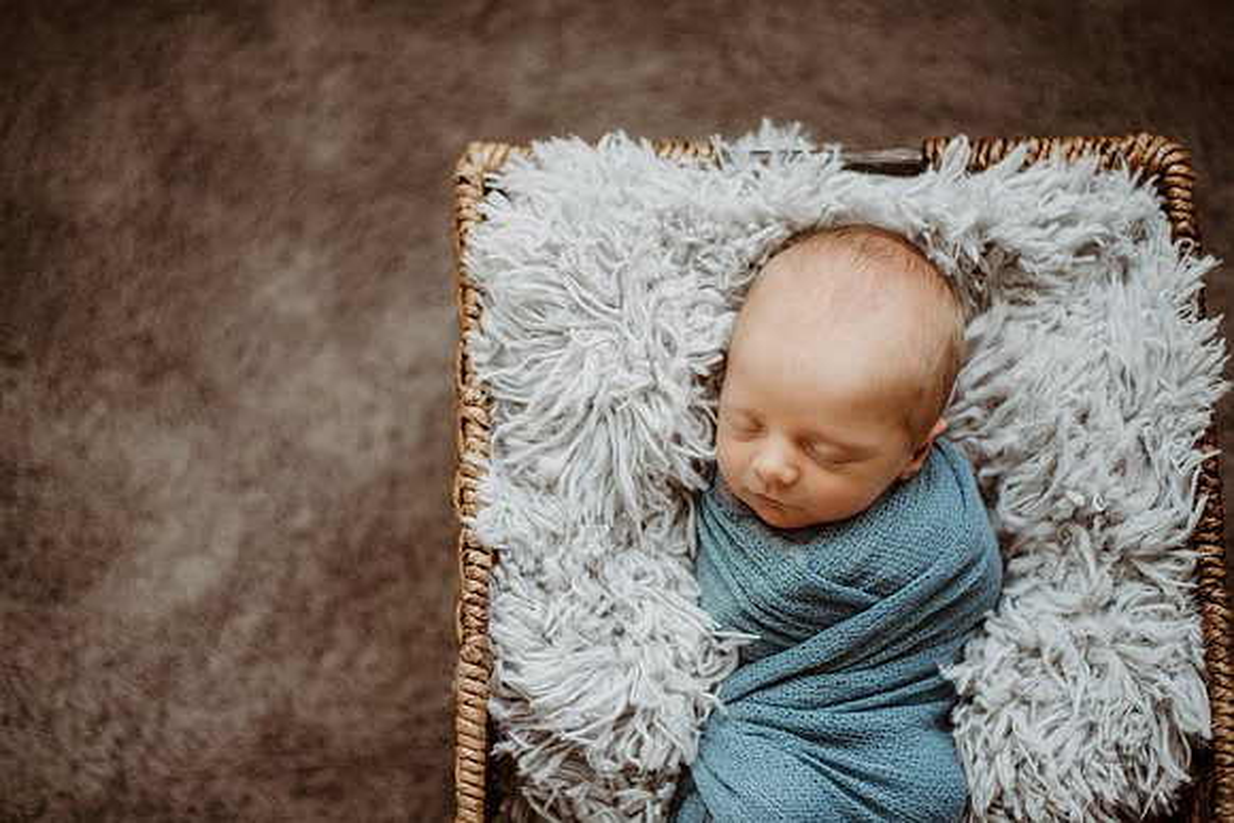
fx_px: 1758
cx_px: 617
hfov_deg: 38.7
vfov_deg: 26.4
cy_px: 412
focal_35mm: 51
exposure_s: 1/200
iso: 400
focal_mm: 50
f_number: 2
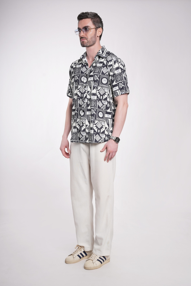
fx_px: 404
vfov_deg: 39.0
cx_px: 96
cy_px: 143
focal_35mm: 51
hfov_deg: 26.6
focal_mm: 50.8
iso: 200
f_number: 8
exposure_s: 1/160
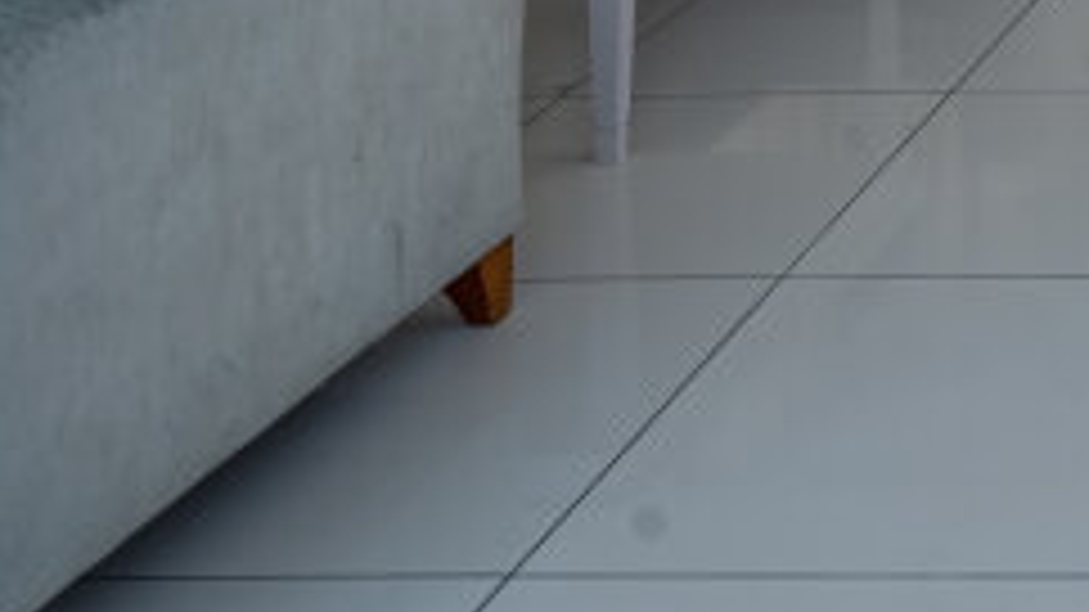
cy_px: -713
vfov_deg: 13.7
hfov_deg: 22.9
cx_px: 1719
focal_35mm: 71
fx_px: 2050
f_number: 11
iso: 320
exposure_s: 1/1600
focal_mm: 16
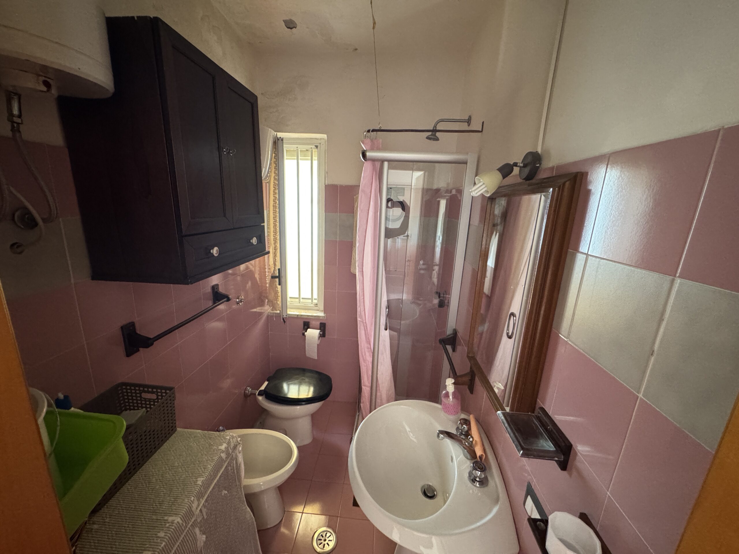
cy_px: 277
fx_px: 299
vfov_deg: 85.7
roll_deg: -1.7
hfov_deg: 102.1
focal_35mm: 14
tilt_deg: -15.0
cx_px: 370
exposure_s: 1/60
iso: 800
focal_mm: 2.22
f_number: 2.2
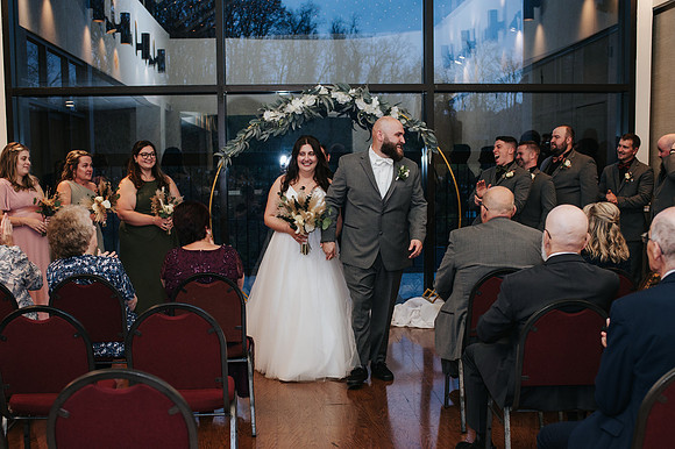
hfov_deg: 43.9
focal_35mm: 45
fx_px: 836
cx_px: 326
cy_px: 271
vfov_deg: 30.0
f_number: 3.2
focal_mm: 35
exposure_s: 1/200
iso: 800
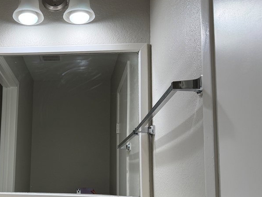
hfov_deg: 42.8
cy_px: 149
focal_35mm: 41
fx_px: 311
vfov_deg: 34.4
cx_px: 39
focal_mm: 6.76
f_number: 1.78
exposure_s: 1/198
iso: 125
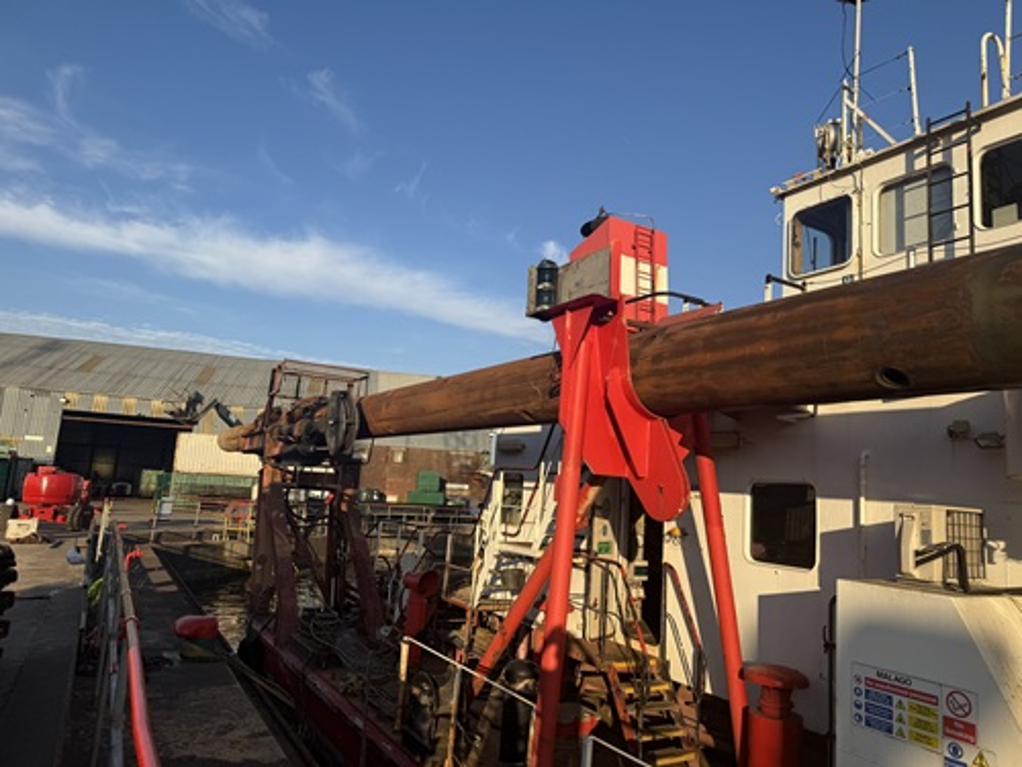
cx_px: 511
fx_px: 709
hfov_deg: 71.6
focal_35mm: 24
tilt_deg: +10.1
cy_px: 384
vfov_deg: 56.8
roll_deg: -2.8
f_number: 1.78
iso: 80
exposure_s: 1/3413
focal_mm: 6.76
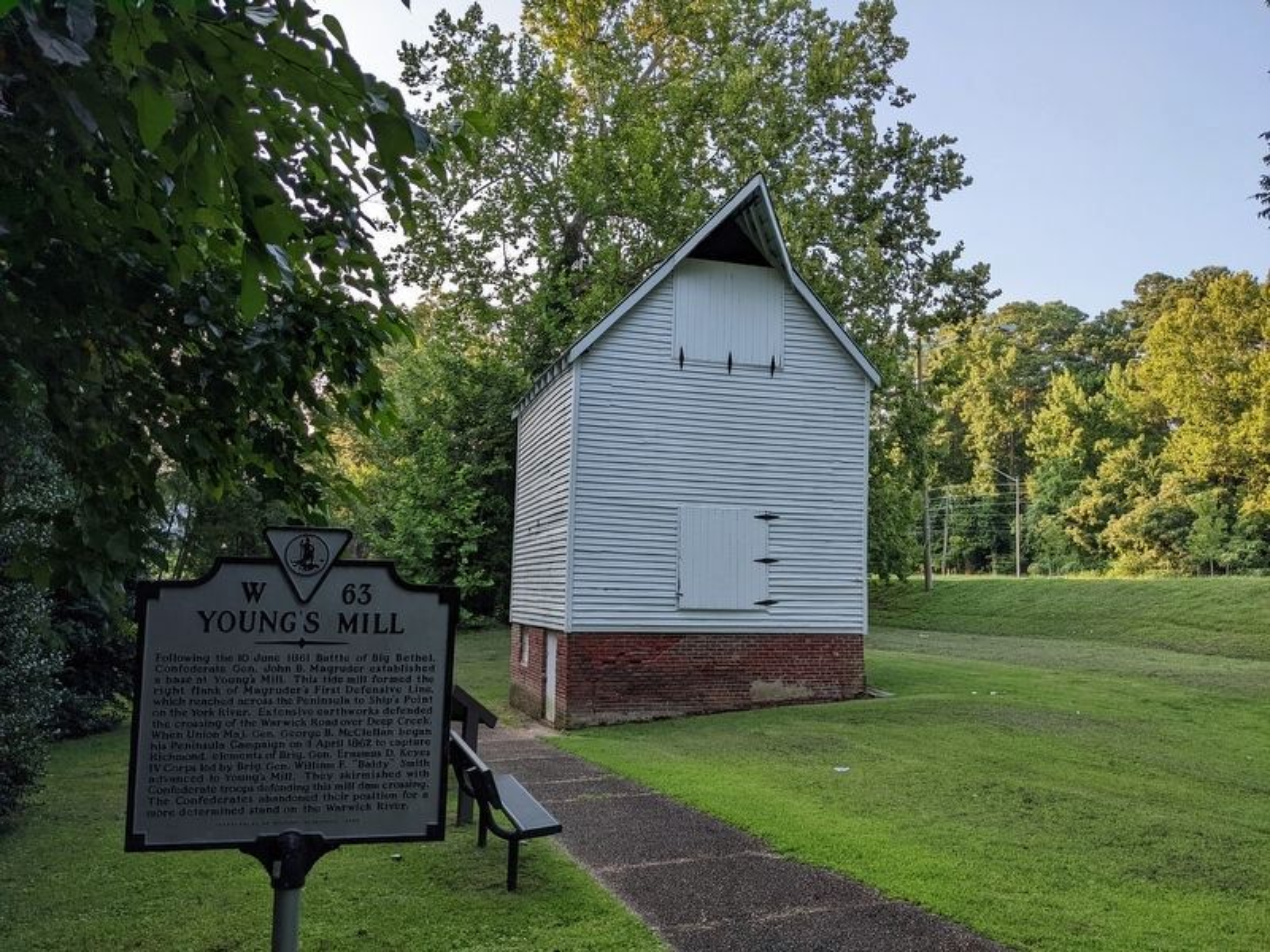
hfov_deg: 65.3
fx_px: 991
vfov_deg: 51.4
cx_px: 635
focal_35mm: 27
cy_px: 476
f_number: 1.73
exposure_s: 1/734
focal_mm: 4.38
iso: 45
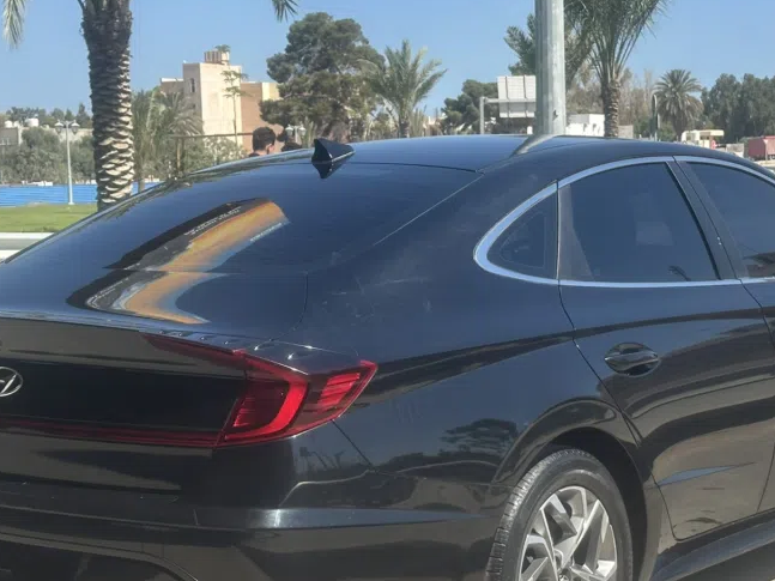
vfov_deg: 19.4
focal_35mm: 76
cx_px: 394
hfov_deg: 25.7
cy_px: 313
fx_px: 1701
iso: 64
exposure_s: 1/2597
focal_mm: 6.86
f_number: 1.78
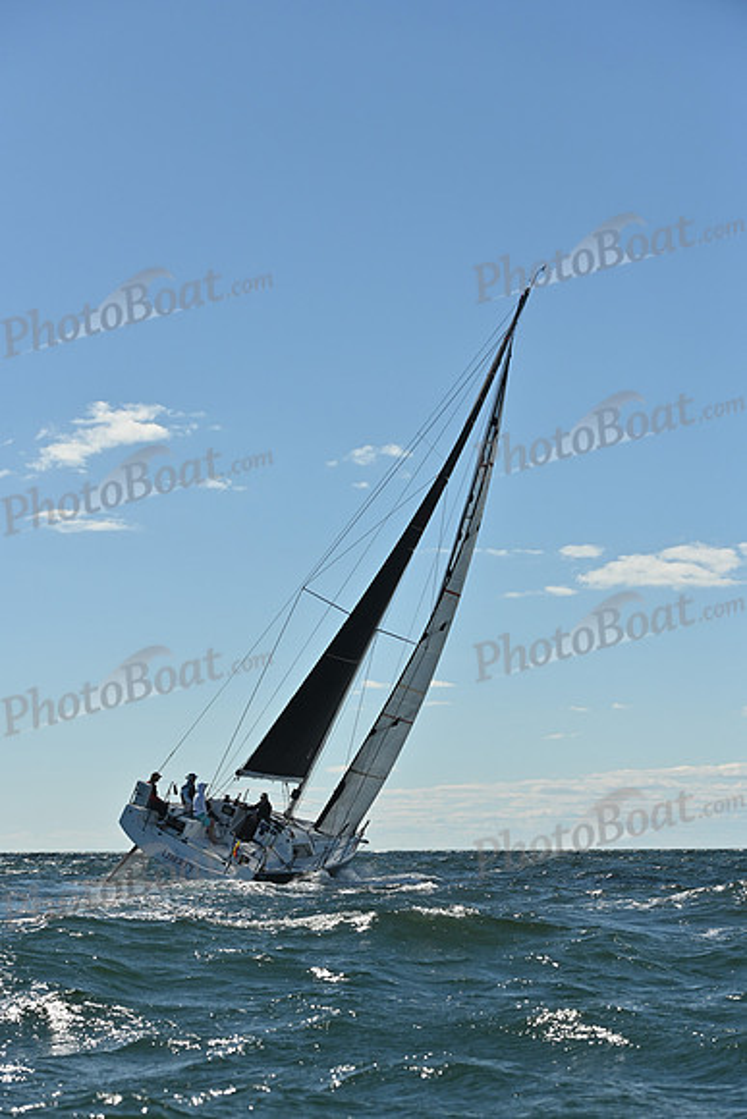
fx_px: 2426
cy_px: 560
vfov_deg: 26.0
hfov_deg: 17.5
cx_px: 374
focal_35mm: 78
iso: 320
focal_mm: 78
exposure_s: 1/4000
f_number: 7.1
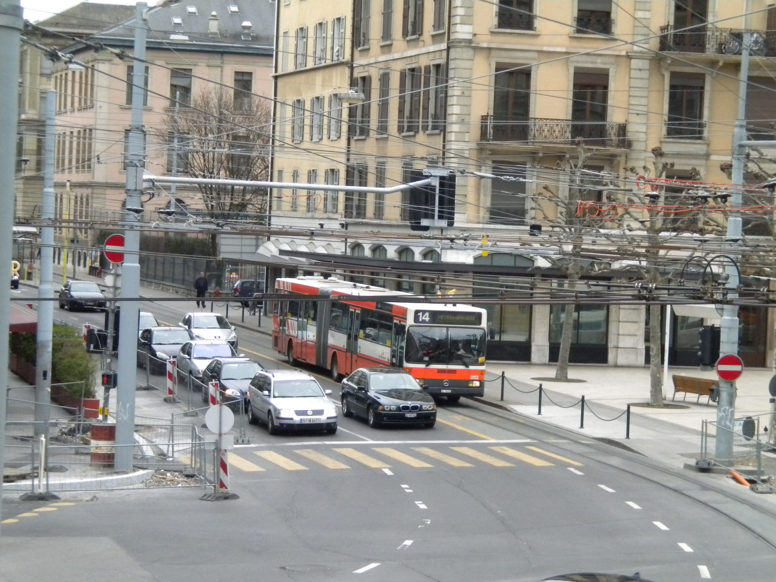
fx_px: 2354
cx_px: 388
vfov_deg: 14.1
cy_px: 291
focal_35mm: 105
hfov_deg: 18.7
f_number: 5.9
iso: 400
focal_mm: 18.9
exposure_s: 1/348
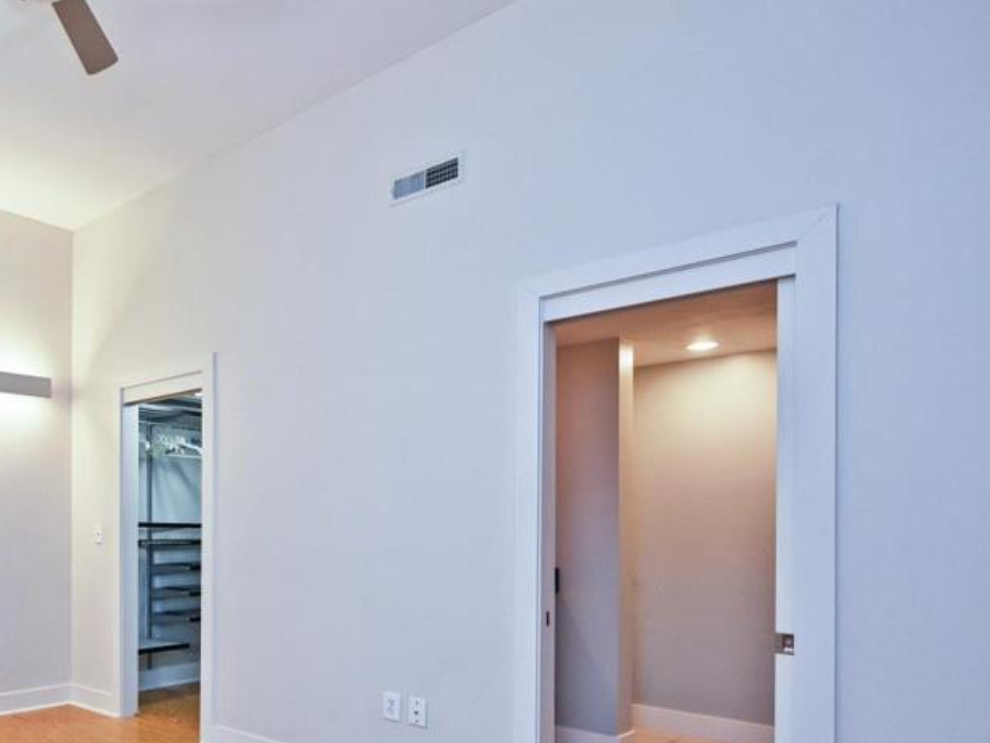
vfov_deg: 51.4
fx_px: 744
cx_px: 80
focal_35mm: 26
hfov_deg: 56.9
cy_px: 531
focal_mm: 14
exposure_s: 1/60
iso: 400
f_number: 4
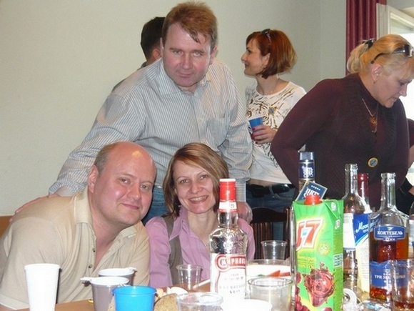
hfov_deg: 42.1
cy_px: 156
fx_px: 538
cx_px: 207
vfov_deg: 32.2
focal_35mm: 45
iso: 200
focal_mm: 5.5
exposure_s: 1/30
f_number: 2.8
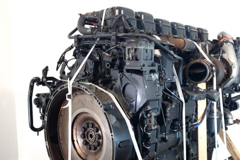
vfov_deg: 40.6
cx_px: 148
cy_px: 107
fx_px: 213
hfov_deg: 58.1
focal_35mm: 32
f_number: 1.8
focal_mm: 6.4
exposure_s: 1/50
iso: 100
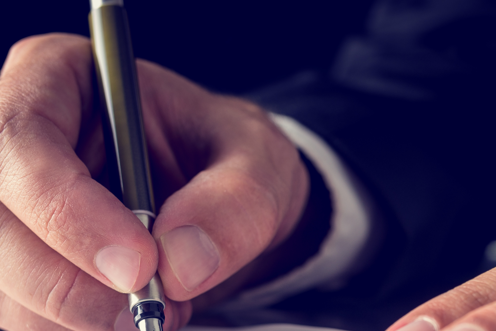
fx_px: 1475
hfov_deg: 18.8
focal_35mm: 107
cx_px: 425
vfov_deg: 12.7
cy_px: 305
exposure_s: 1/8
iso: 100
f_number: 4.5
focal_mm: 35
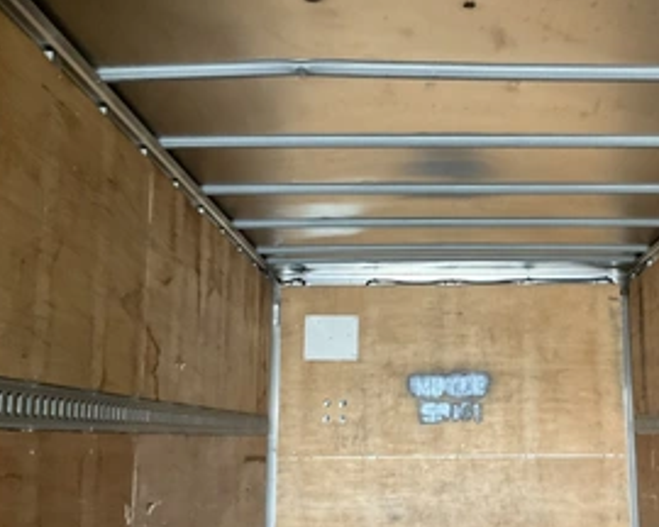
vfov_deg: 35.5
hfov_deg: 43.1
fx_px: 819
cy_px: 322
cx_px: 452
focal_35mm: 42
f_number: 1.8
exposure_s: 1/49
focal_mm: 3
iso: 320
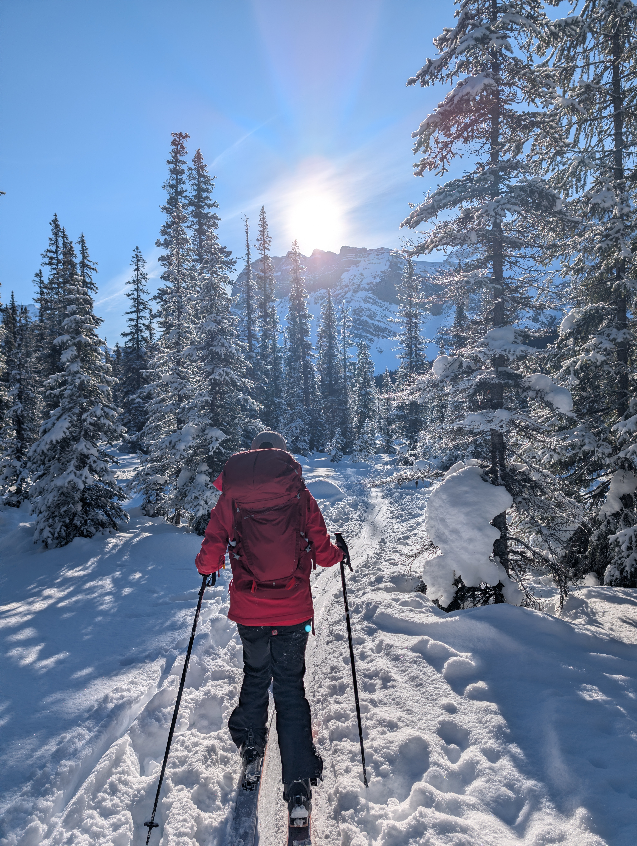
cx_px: 318
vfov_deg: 71.5
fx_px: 587
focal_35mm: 24
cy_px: 423
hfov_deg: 56.9
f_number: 1.68
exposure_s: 1/2924
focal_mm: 6.9
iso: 21
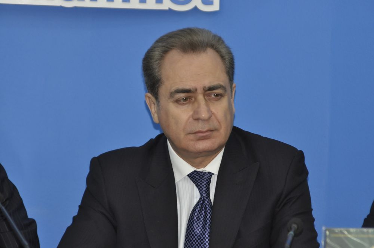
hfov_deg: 10.2
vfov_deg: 6.8
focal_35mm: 202
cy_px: 124
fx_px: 2101
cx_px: 187
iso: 800
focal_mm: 135
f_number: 6
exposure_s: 1/60
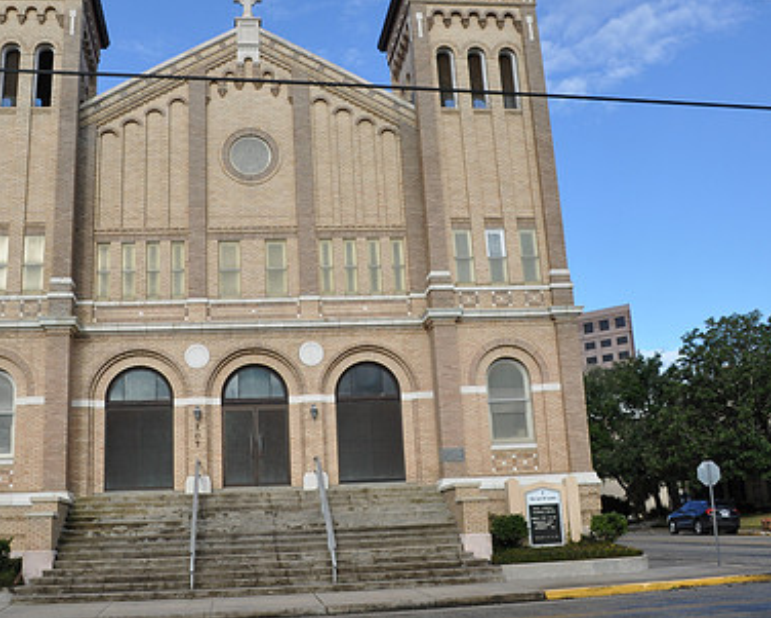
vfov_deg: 38.1
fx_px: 890
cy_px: 258
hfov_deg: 46.8
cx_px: 344
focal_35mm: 39
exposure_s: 1/100
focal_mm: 18
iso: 200
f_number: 10
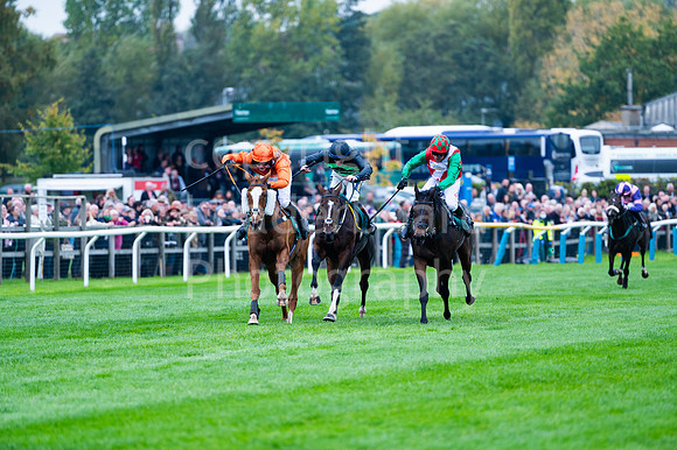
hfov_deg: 7.4
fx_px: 5262
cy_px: 225
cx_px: 338
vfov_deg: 4.9
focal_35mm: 280
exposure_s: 1/1000
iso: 800
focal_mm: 280
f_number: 4
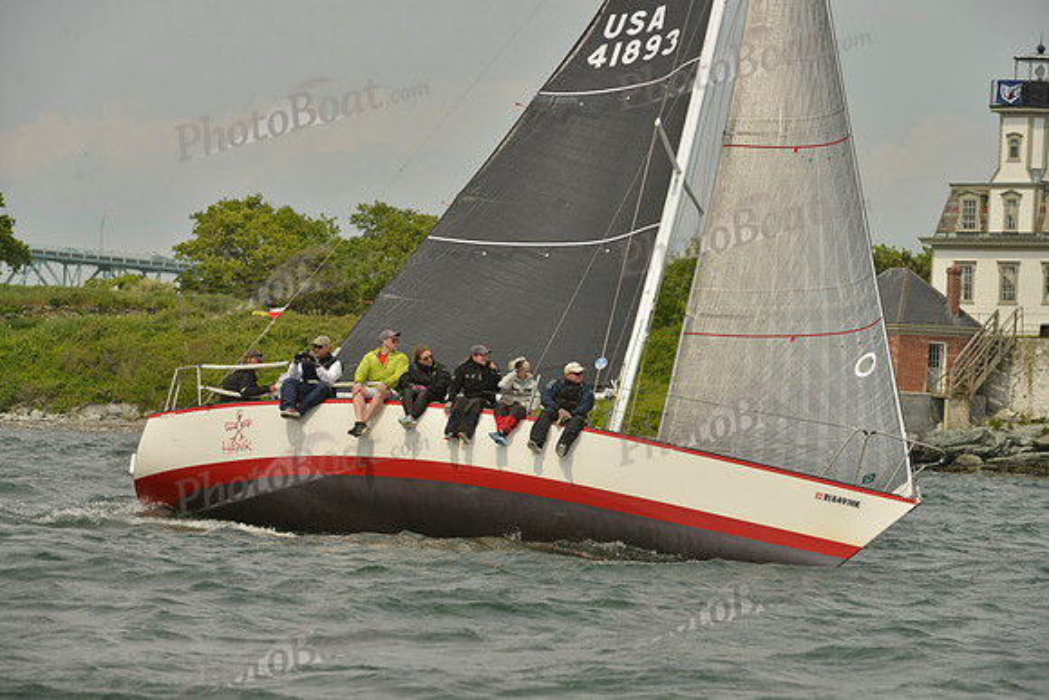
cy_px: 350
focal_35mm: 200
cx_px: 524
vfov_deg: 6.9
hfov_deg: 10.3
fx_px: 5829
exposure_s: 1/1250
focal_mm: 200
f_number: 8
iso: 280
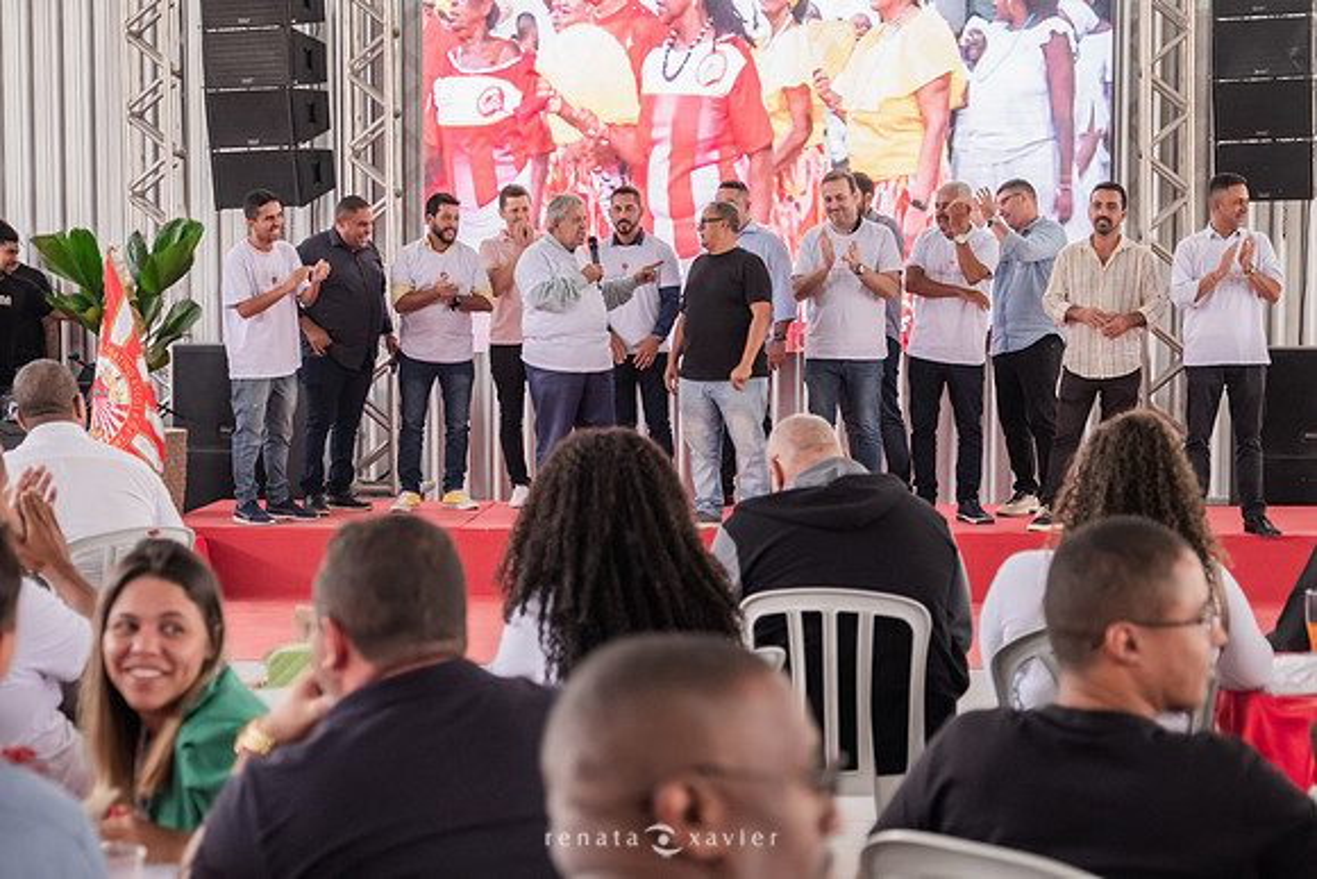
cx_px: 699
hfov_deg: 32.6
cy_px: 413
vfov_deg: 22.1
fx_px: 2252
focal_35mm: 62
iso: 1000
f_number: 2.8
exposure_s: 1/250
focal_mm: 38.8
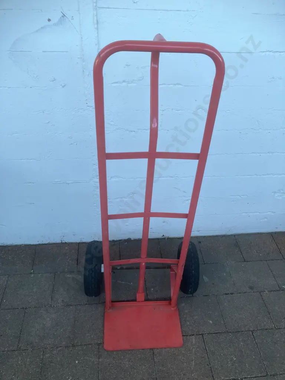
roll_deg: -2.8
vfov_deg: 63.4
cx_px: 142
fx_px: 307
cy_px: 190
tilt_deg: -37.6
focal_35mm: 28
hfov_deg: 49.7
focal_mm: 3.99
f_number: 1.8
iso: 50
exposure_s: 1/121
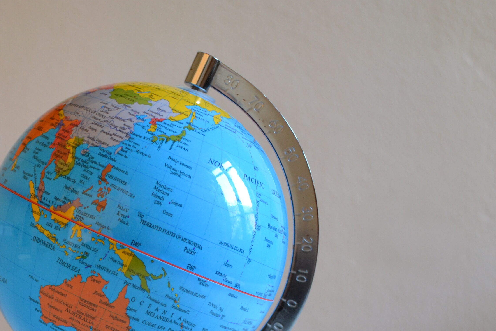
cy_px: 292
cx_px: 90
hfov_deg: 31.9
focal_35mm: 61
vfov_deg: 21.8
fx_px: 840
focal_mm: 20
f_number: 3.8
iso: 400
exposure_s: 1/50
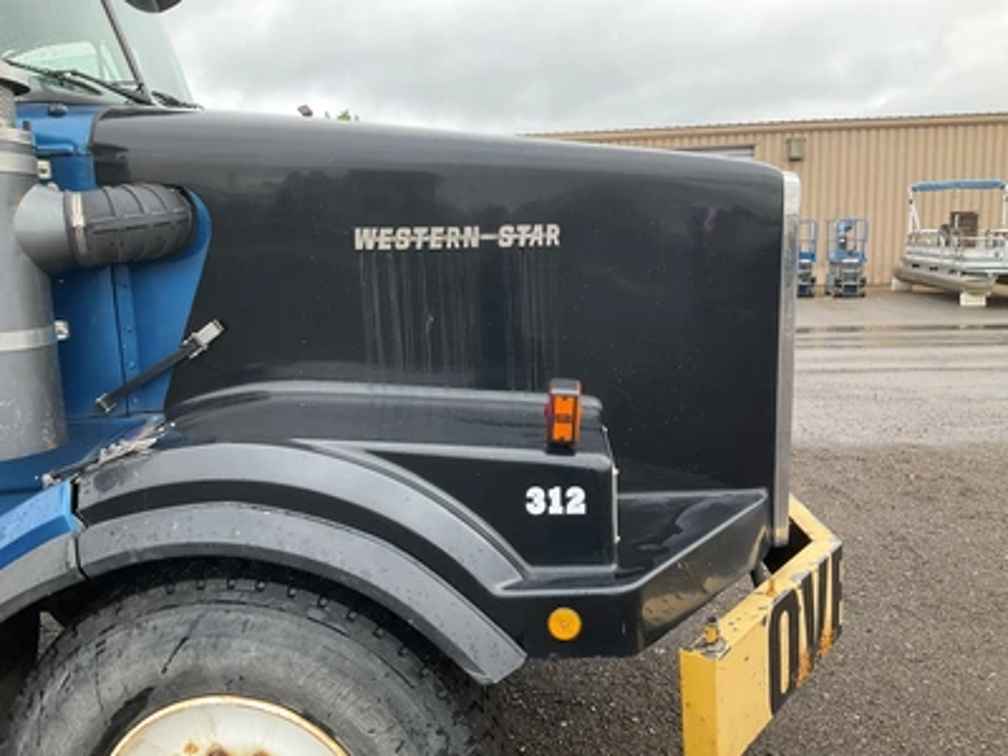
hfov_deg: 61.7
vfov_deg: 48.2
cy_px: 378
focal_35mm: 29
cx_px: 504
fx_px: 844
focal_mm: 3
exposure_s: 1/172
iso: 32
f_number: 1.8
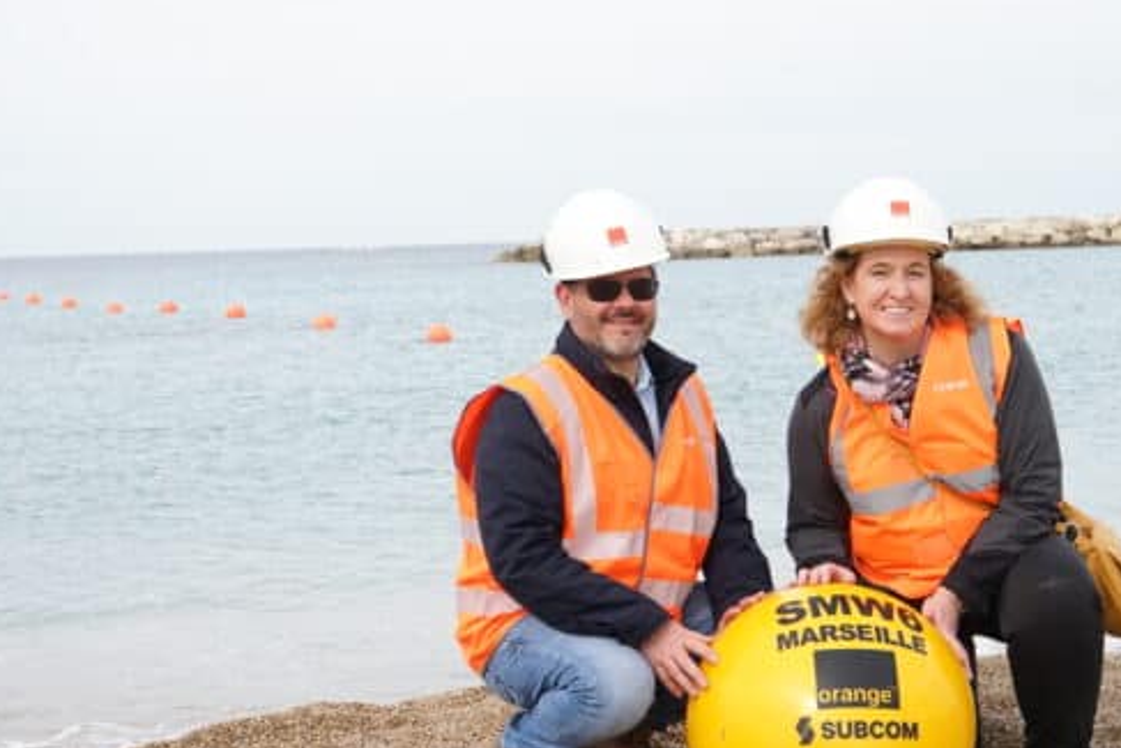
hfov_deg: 28.4
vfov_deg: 19.2
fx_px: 2211
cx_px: 615
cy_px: 354
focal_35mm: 71
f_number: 6.3
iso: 1000
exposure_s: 1/1250
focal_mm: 45
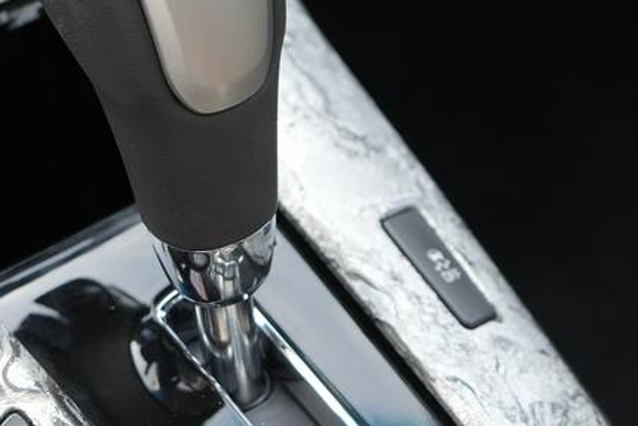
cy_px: 178
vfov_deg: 12.1
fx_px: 2003
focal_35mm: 113
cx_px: 280
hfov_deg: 18.1
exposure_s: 1/60
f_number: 4
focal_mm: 38
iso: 125
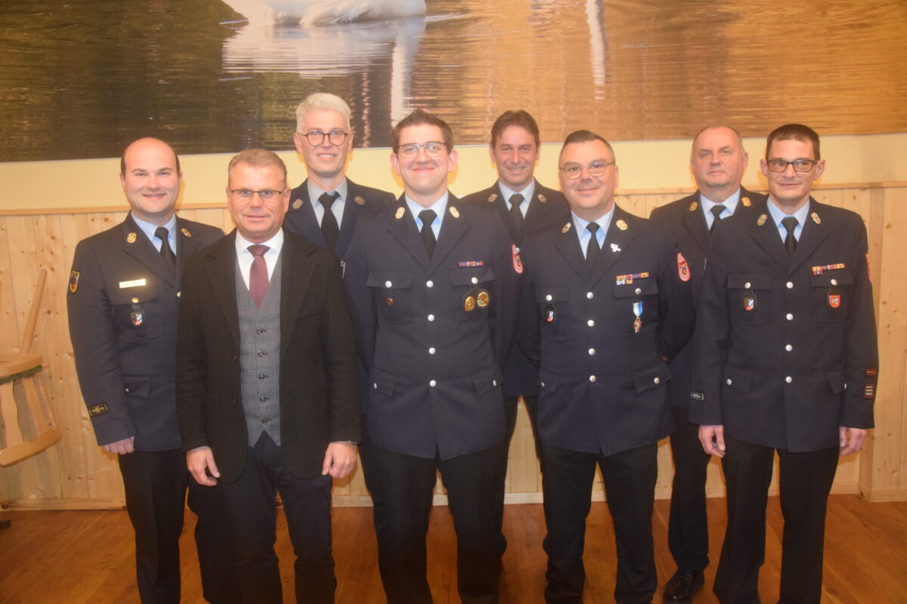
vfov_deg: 40.0
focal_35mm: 33
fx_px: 831
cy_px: 302
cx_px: 454
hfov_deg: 57.2
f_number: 3.8
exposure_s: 1/60
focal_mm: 22
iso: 2800
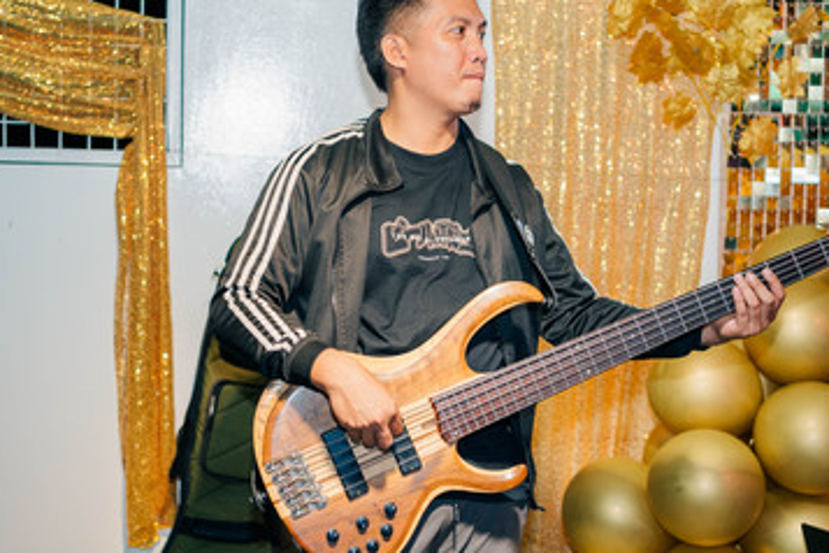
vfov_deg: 19.5
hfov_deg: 28.8
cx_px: 434
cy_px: 306
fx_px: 1612
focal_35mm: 70
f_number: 2.8
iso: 800
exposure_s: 1/200
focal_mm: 50
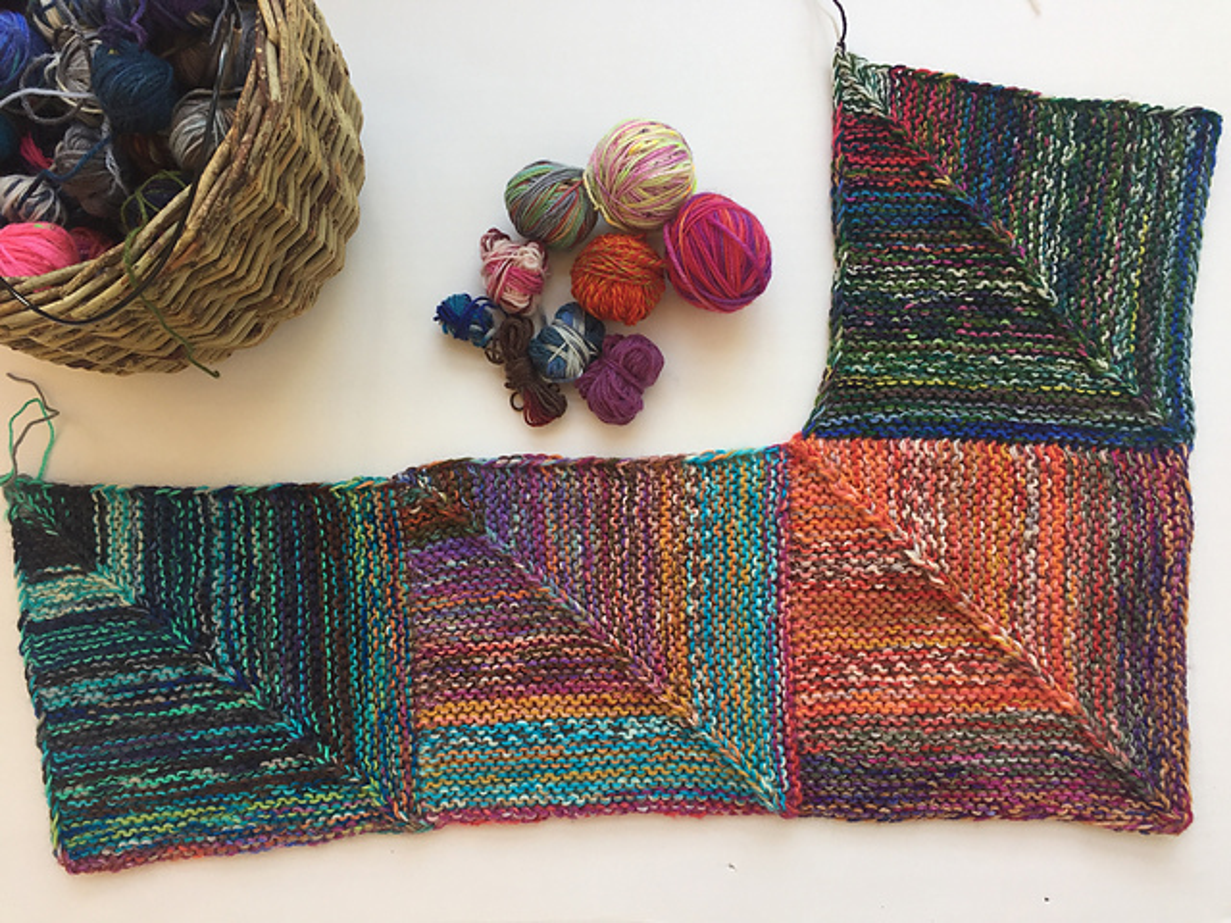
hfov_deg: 61.7
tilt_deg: -84.8
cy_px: 462
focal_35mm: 29
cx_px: 616
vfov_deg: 48.2
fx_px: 1031
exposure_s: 1/60
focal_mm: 4.15
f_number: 2.2
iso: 32
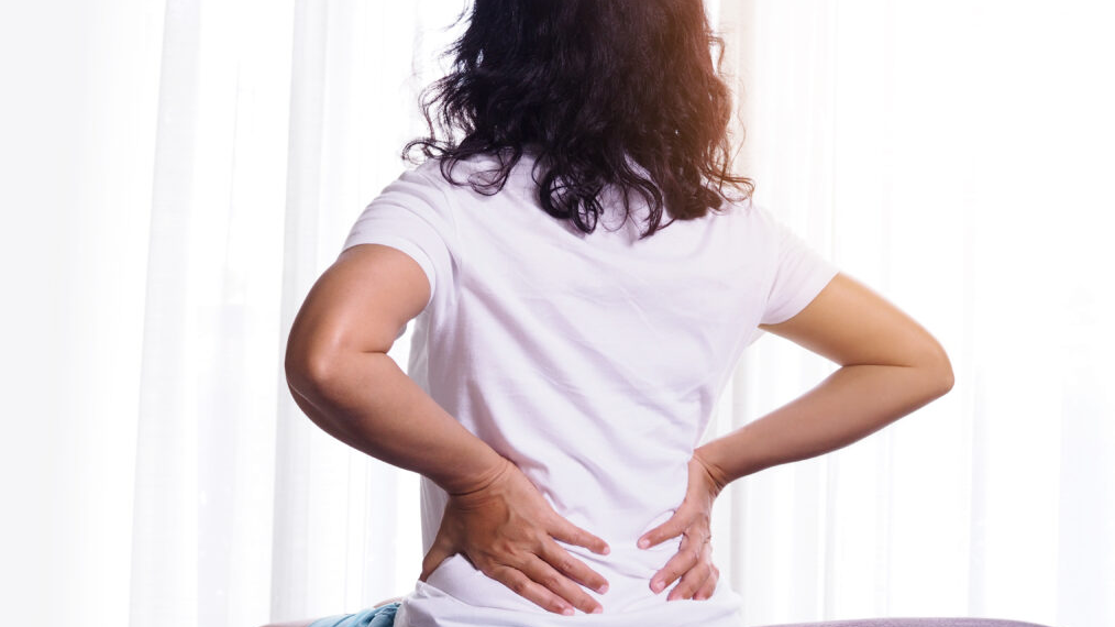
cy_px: 315
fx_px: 1626
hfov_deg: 37.9
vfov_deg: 21.8
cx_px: 559
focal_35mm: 55
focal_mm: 25
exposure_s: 1/40
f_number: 5
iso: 400
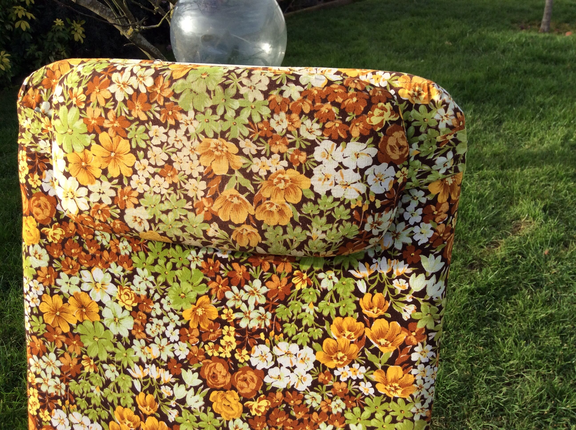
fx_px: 532
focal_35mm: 32
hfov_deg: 56.9
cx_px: 288
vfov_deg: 44.1
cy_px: 215
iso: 32
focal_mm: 3.3
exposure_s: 1/590
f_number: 2.4
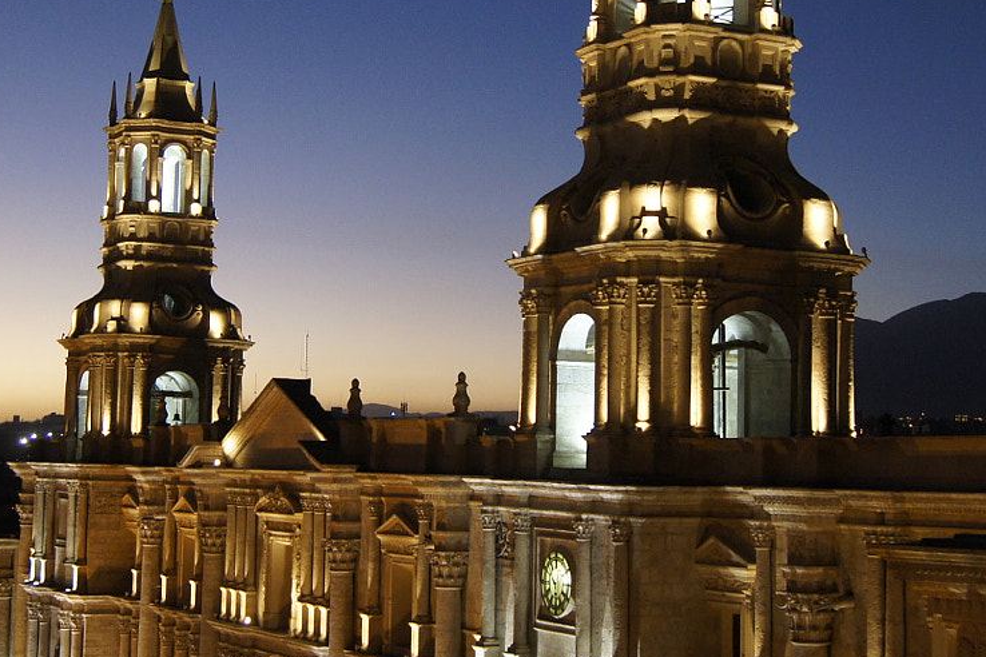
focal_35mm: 65
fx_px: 1780
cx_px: 453
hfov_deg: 30.9
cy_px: 223
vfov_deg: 20.9
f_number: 4
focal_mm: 20
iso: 800
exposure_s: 1/40
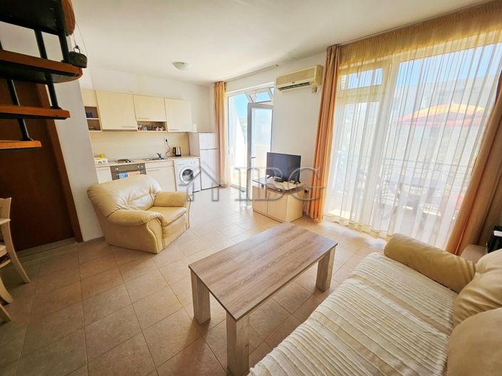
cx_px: 251
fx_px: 188
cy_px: 188
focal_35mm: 13
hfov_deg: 106.2
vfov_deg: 89.9
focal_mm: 1.7
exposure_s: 1/104
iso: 32
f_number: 2.2
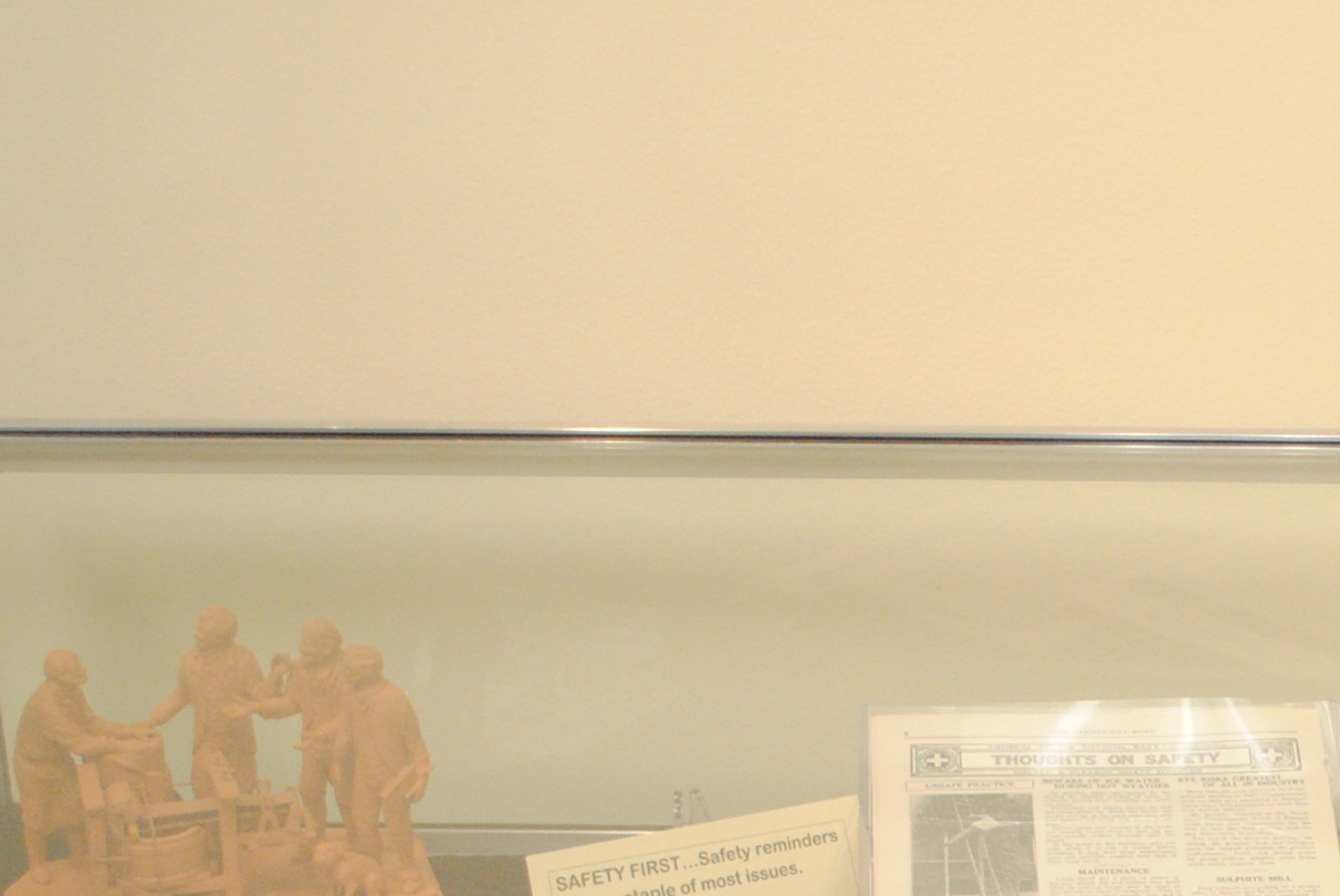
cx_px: 1384
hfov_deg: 17.3
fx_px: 4285
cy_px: 1069
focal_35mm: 115
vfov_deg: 11.7
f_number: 4
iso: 800
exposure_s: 1/50
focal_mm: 24
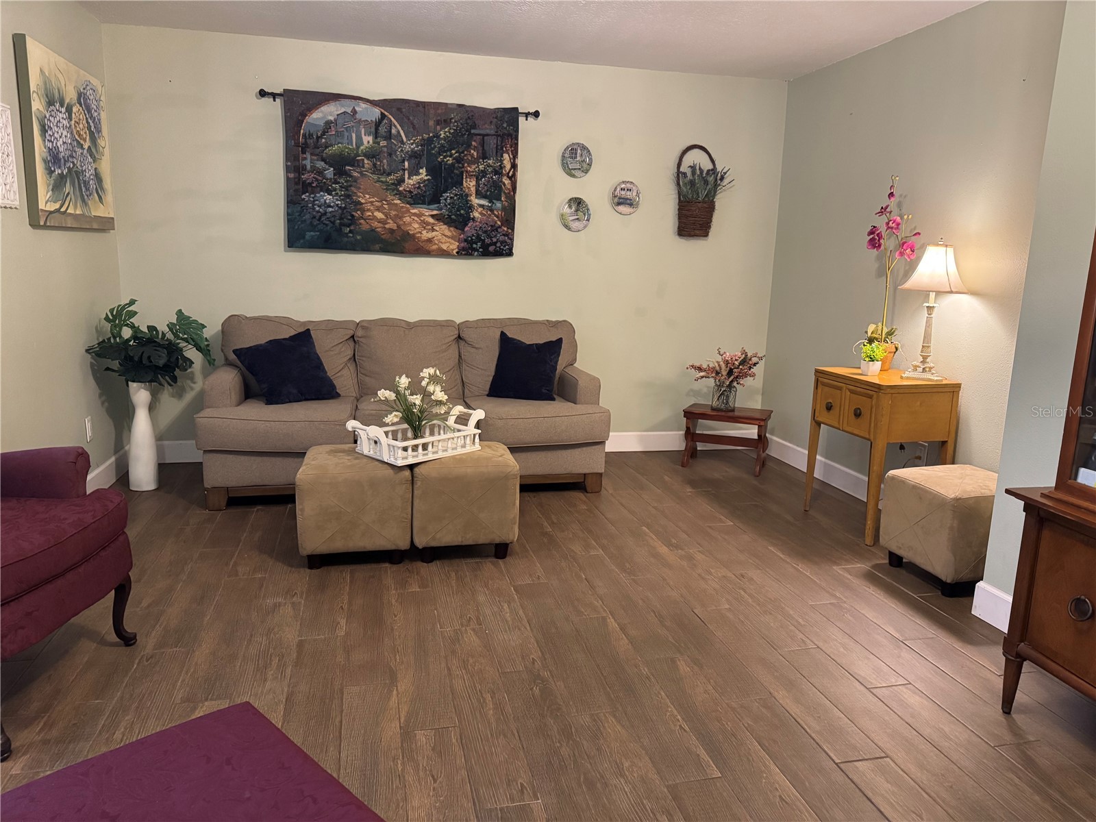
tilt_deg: -11.9
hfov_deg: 71.6
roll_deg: -1.9
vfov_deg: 56.8
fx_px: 760
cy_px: 411
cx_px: 548
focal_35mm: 24
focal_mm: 6.76
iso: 800
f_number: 1.78
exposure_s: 1/60
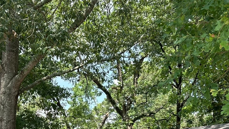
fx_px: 376
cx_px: 70
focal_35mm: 62
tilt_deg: +6.2
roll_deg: -2.4
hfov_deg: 33.4
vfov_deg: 18.8
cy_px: 133
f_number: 1.5
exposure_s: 1/635
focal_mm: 5.7
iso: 50
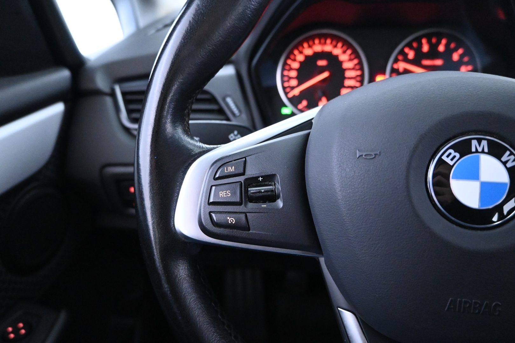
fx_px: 365
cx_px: 258
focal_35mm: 26
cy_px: 172
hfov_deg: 70.4
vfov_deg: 50.4
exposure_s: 1/25
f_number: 3.5
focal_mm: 17
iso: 6400
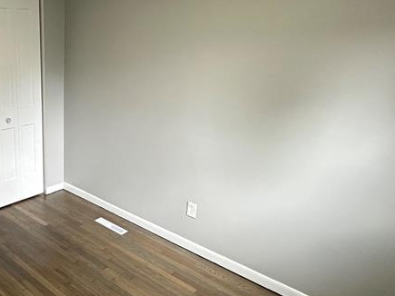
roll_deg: -1.7
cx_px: 78
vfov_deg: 43.0
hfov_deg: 51.8
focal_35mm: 33
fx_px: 377
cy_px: 160
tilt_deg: -19.8
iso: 250
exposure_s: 1/120
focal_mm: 2.22
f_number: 2.2
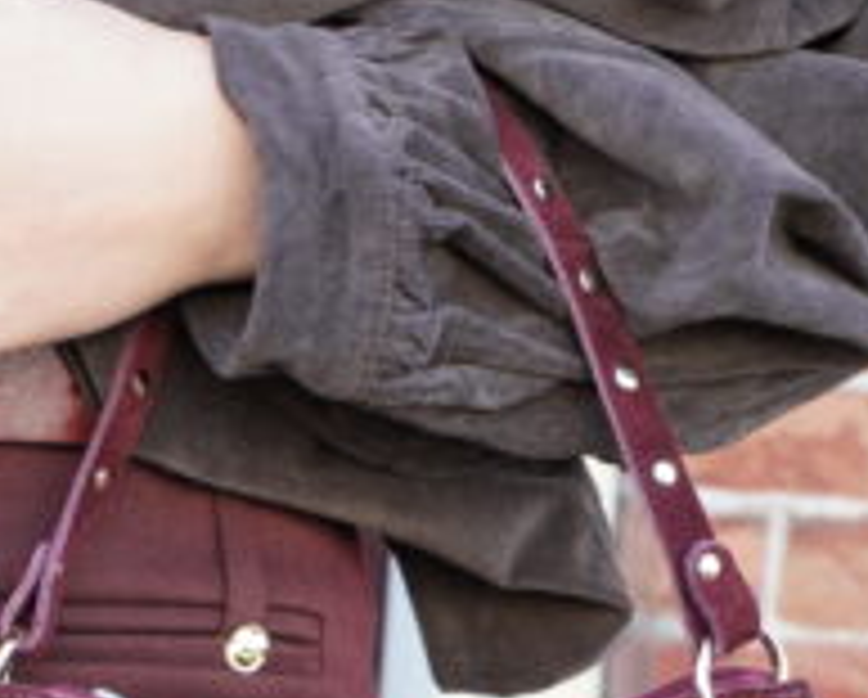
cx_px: 382
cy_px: 770
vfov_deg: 9.4
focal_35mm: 164
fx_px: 4219
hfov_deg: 11.7
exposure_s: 1/160
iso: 640
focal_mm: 50
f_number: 5.6
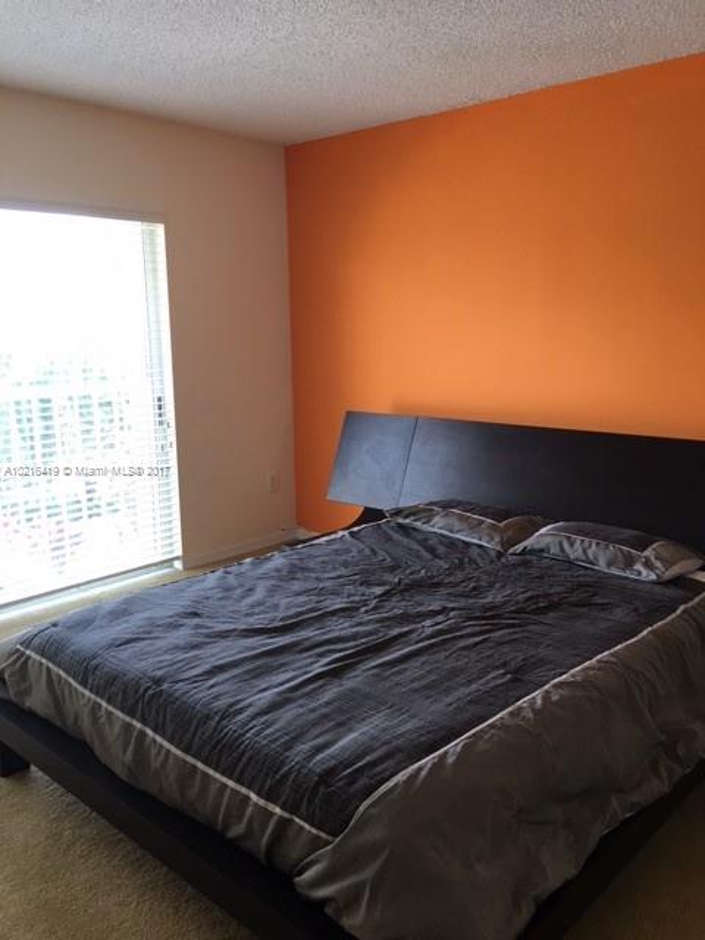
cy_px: 470
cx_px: 352
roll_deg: +0.2
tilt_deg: -9.6
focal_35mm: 29
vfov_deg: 61.7
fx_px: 787
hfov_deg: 48.2
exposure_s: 1/33
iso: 25
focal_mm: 4.15
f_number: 2.2
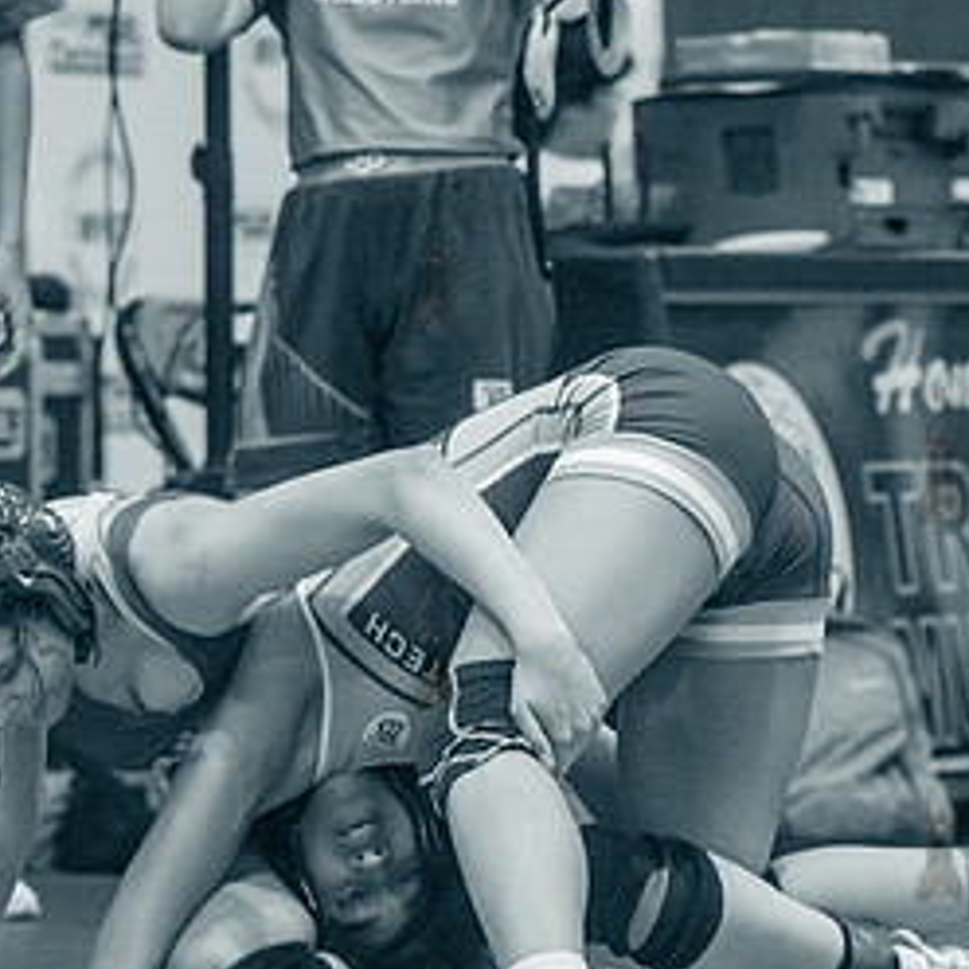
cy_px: 671
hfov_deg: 6.5
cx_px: 317
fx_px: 8488
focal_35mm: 268
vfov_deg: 6.5
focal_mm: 112
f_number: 3.5
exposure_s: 1/500
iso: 8000
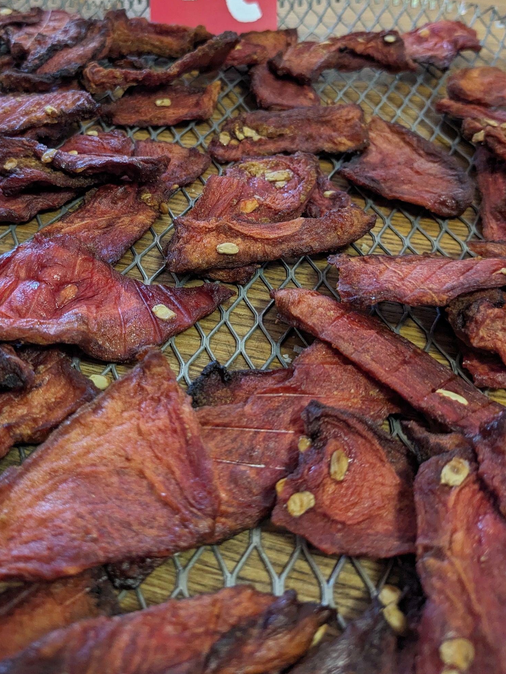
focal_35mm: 35
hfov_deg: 40.3
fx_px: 682
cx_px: 182
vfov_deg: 51.9
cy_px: 242
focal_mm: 4.38
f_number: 1.73
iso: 219
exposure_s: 1/40
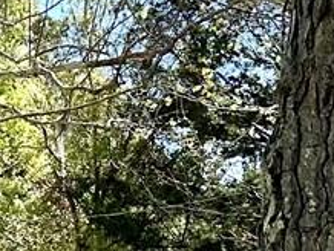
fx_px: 1700
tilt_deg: +1.0
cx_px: -591
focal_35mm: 176
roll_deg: -2.3
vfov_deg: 8.3
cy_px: 361
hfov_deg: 9.4
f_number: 1.78
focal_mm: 6.86
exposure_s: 1/2967
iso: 80
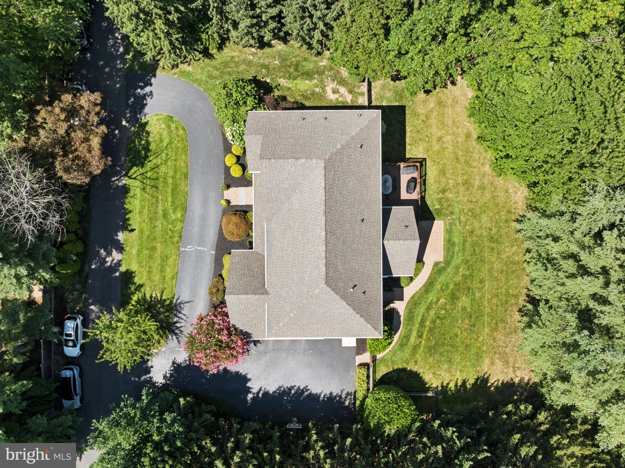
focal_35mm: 24
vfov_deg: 56.8
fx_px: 433
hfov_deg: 71.6
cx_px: 312
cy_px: 234
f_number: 9
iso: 100
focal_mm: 12.3
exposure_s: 1/15
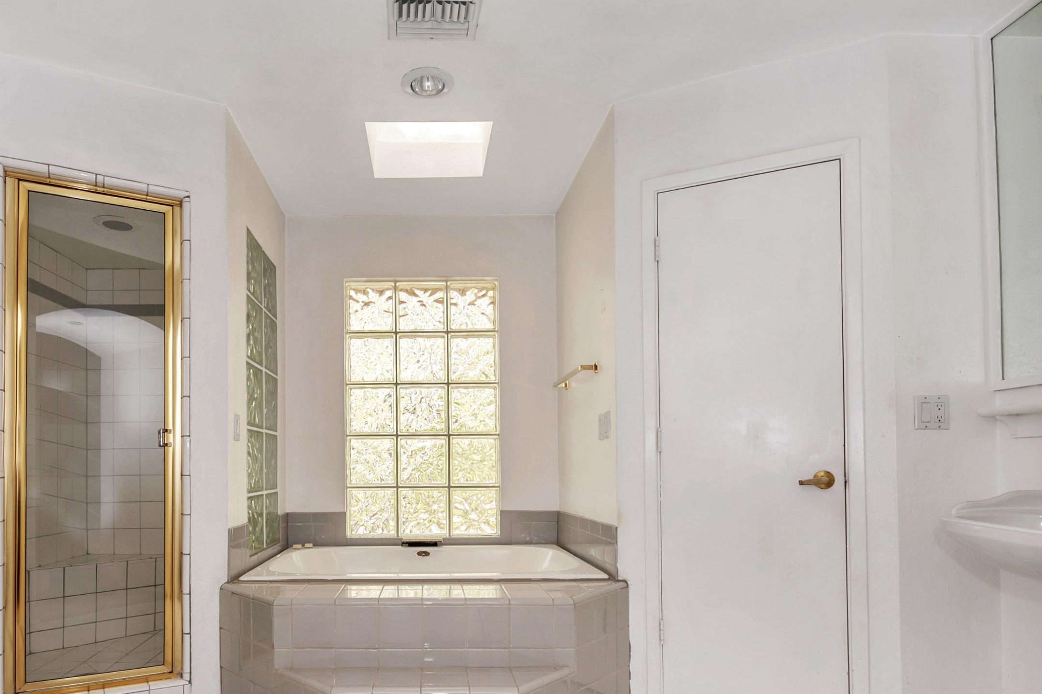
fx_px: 607
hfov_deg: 80.3
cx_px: 417
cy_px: 465
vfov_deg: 58.0
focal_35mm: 21
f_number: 6.3
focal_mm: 15
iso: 400
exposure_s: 1/100
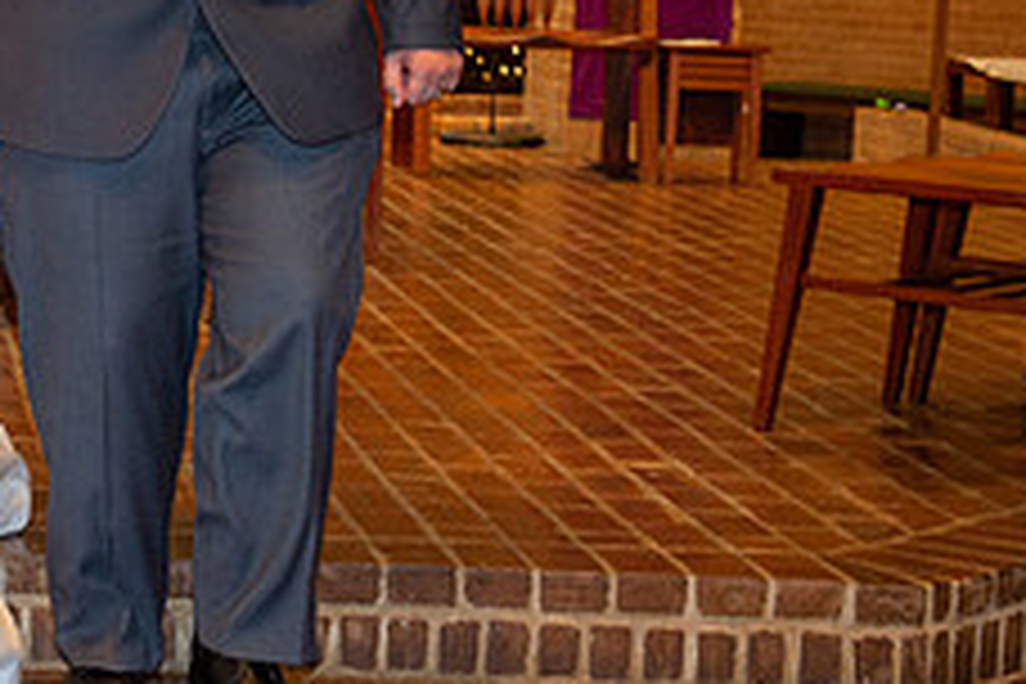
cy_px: 162
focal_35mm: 122
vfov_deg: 11.2
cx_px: -86
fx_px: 3477
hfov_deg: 16.3
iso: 1600
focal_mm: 48
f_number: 5.6
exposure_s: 1/125
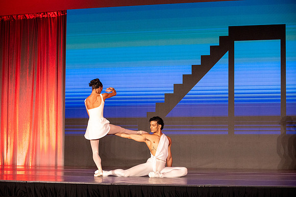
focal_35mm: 102
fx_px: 838
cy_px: 98
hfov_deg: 20.0
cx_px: 148
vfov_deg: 13.4
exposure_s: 1/640
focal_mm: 102
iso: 6400
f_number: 4
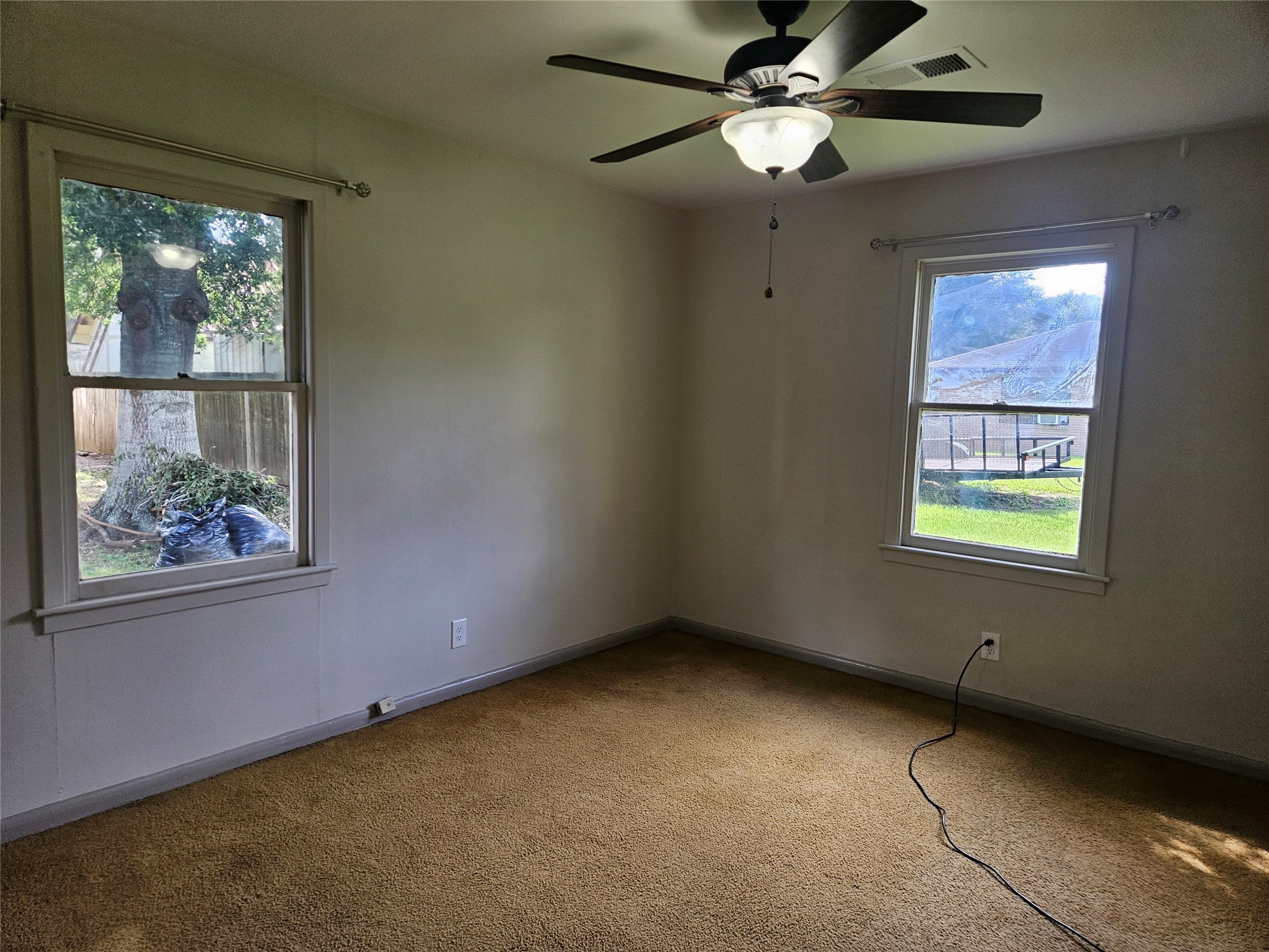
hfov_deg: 73.9
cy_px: 476
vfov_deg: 58.9
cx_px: 634
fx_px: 843
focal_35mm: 23
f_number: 1.8
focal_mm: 5.4
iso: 64
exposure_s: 1/120
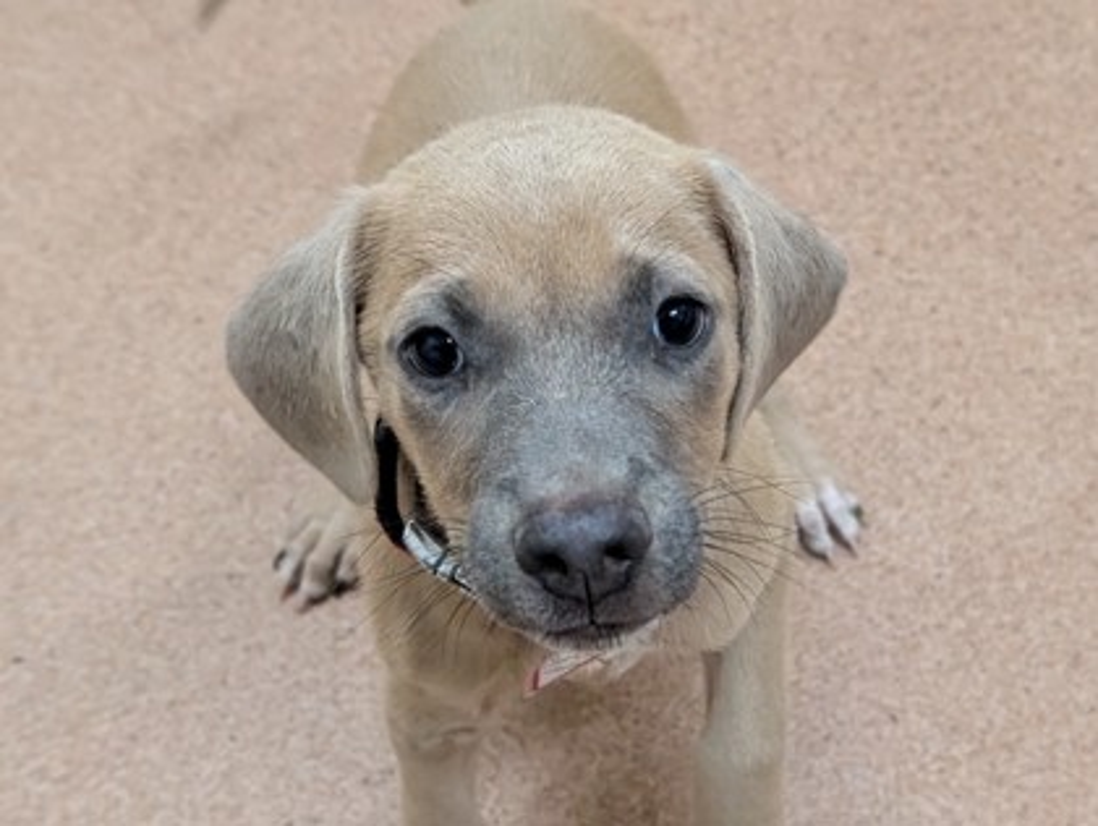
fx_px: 762
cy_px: 413
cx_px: 549
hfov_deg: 71.5
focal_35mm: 24
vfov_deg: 56.9
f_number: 1.68
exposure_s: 1/522
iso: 1689
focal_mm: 6.9
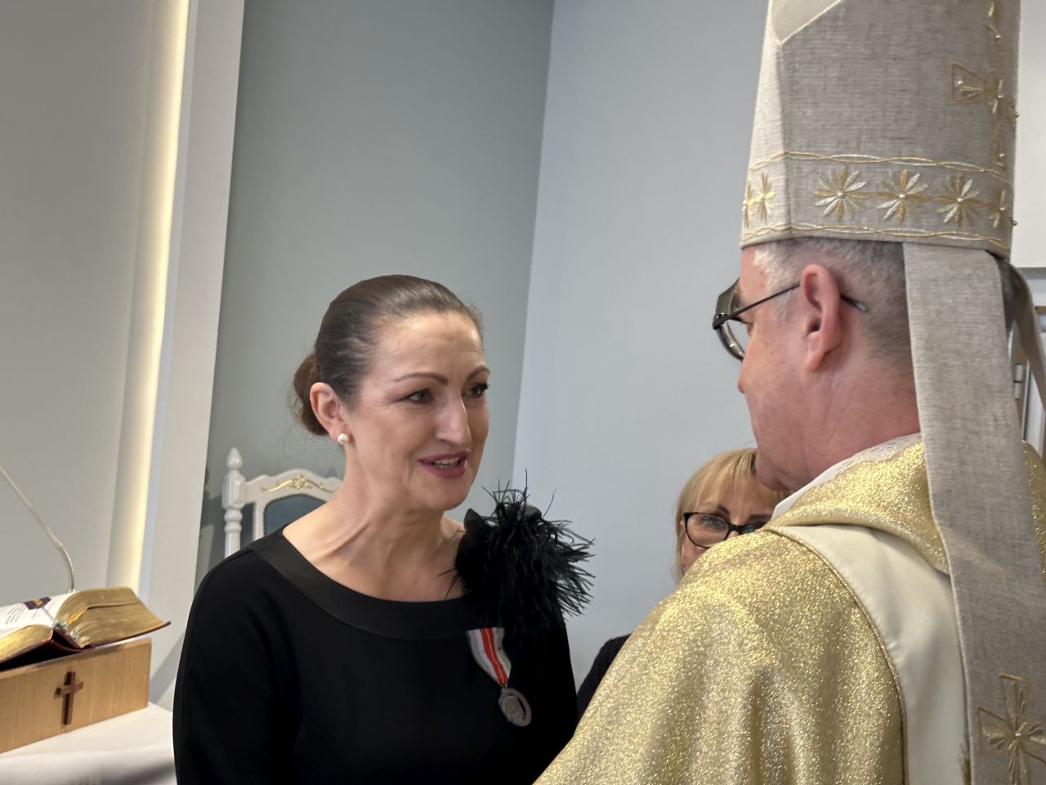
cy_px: 392
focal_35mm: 48
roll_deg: -5.7
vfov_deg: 30.3
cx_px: 523
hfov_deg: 39.7
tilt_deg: +0.1
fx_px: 1450
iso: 100
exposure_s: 1/50
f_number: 1.78
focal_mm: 6.86
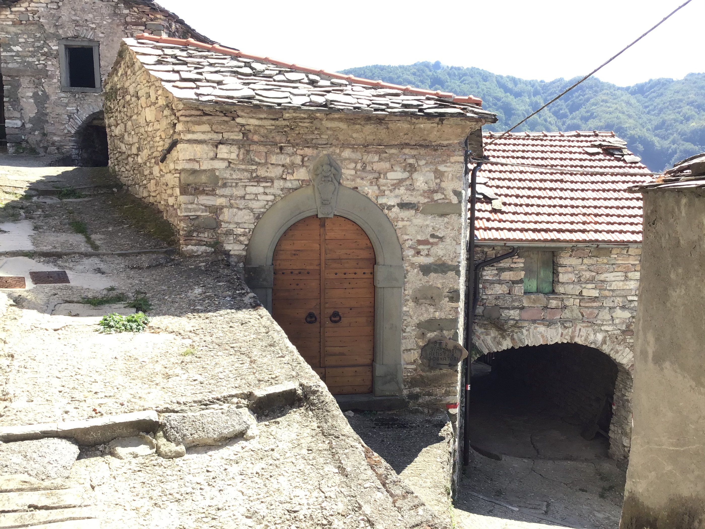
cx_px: 352
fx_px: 631
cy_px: 264
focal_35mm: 31
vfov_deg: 45.4
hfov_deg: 58.4
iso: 25
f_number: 2.4
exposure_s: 1/369
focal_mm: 3.3
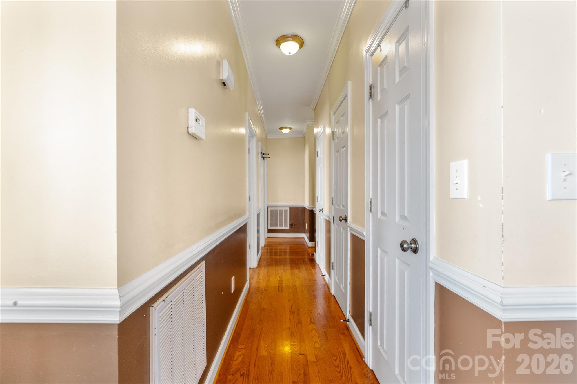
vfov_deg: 77.3
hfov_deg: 100.4
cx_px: 288
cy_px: 192
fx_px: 240
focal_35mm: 15
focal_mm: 10
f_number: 4
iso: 1000
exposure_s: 1/30
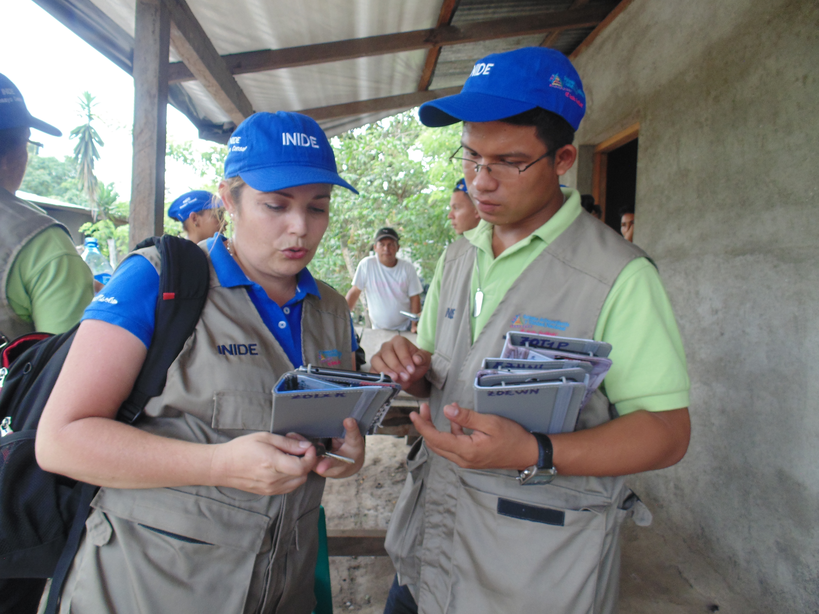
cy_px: 307
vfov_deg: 61.1
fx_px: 521
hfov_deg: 76.4
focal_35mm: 22
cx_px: 410
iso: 80
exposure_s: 1/60
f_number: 3.1
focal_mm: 4
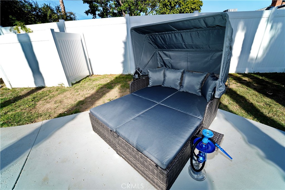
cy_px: 95
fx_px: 111
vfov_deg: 81.2
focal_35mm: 14
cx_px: 142
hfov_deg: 104.2
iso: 64
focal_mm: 14
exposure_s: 1/100
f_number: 6.3
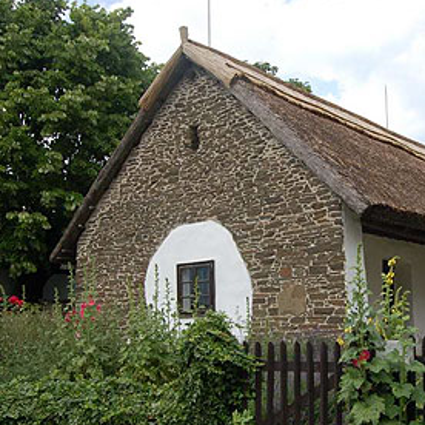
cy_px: 227
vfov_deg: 35.6
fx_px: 662
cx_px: 322
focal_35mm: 48
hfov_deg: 34.8
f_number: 11
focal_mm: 23
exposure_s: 1/500
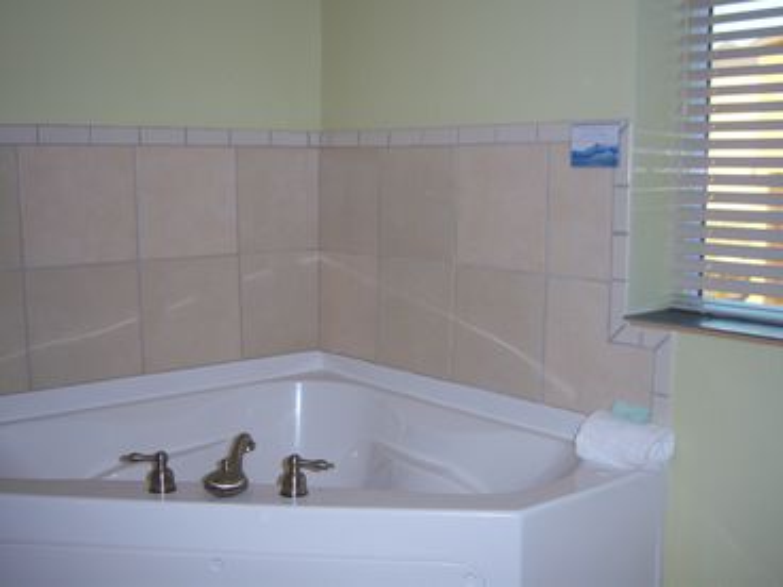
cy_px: 294
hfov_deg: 44.8
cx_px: 392
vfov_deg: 34.3
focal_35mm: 42
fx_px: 950
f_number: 2.8
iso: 80
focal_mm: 8.9
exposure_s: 1/60
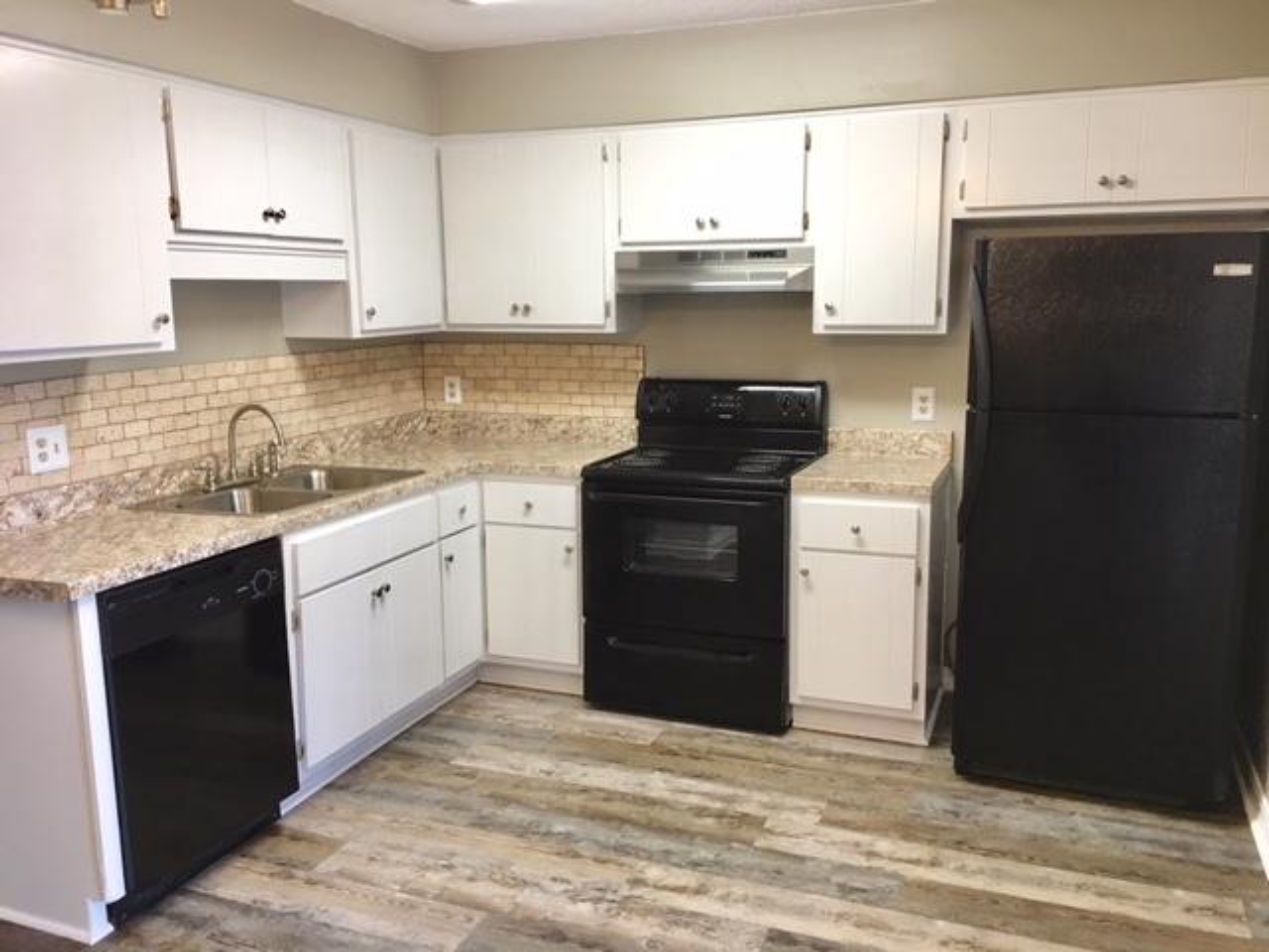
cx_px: 634
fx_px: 1063
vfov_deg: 48.2
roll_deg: -0.1
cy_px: 476
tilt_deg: -9.3
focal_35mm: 29
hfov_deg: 61.7
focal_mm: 4.15
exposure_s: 1/30
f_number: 2.2
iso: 32
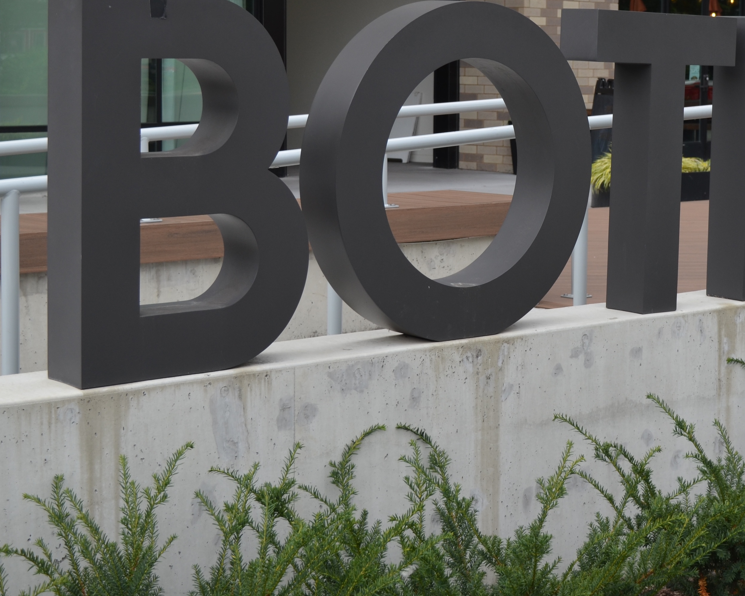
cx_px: 560
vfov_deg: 18.5
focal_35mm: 83
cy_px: 191
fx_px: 1825
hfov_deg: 22.8
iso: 200
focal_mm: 35
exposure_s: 1/160
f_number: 6.3
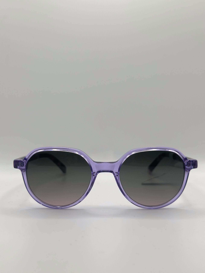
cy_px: 136
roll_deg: +0.5
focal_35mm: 48
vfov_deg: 39.7
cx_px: 102
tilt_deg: -10.5
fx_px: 379
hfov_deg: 30.3
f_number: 1.78
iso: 80
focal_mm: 6.86
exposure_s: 1/767
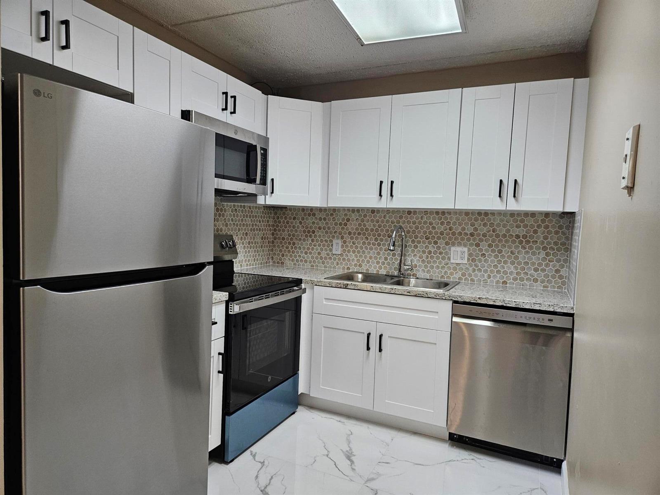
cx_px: 330
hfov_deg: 73.9
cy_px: 248
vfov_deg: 58.9
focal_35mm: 23
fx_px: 439
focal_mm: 5.4
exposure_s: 1/120
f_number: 1.8
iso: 320
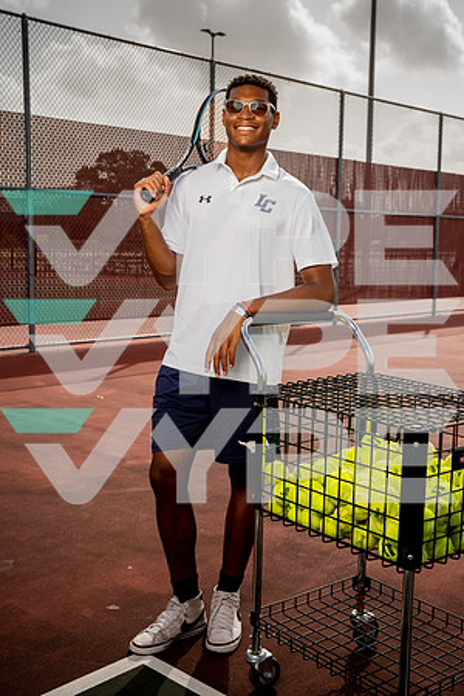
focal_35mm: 44
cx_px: 232
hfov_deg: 30.5
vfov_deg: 44.5
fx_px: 851
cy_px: 348
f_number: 6.3
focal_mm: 44
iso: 50
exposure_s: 1/250
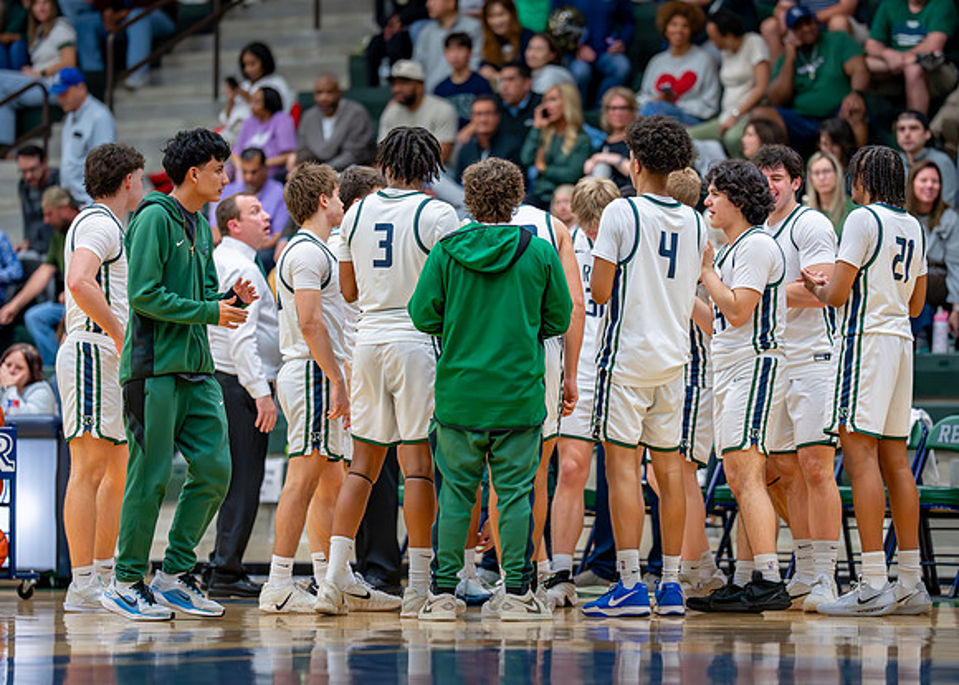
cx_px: 518
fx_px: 5317
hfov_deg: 10.3
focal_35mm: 195
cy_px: 325
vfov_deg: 7.4
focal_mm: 135
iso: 2500
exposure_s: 1/1000
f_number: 1.8
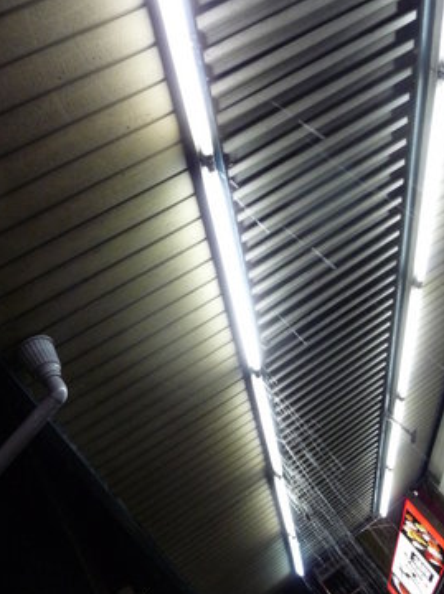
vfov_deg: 49.0
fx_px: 651
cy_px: 319
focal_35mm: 38
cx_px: 233
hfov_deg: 37.6
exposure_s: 1/30
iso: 400
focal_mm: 5.3
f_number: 3.5
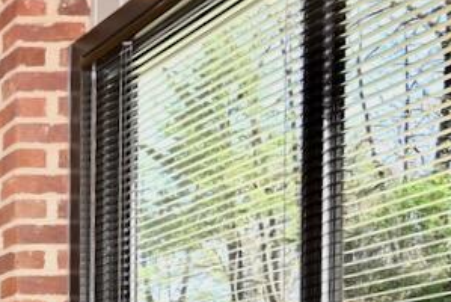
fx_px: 966
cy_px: 486
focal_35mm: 77
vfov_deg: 15.9
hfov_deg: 17.8
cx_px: -463
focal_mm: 12
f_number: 4
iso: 100
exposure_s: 1/60
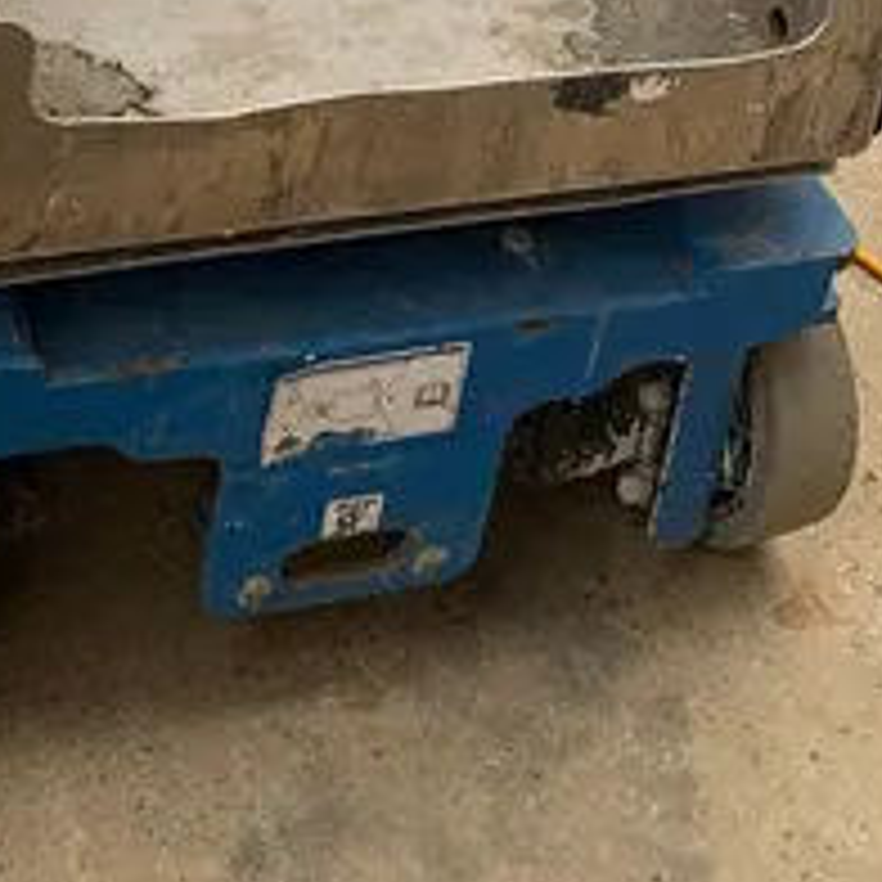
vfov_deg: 16.9
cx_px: 310
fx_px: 2479
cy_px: -673
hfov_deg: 20.1
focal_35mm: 86
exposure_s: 1/122
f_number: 1.8
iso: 25
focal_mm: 4.25
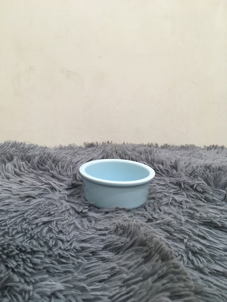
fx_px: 253
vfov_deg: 61.6
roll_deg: -1.4
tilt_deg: -11.0
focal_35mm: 29
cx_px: 114
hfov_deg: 48.3
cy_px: 151
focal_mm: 4.15
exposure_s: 1/33
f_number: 2.2
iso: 125
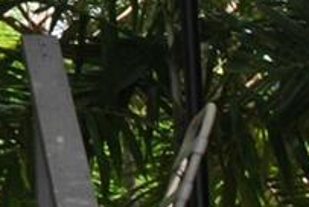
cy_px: -237
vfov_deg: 4.4
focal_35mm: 307
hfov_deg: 6.5
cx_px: -327
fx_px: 2639
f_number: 5.6
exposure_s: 1/125
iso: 110
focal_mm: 26
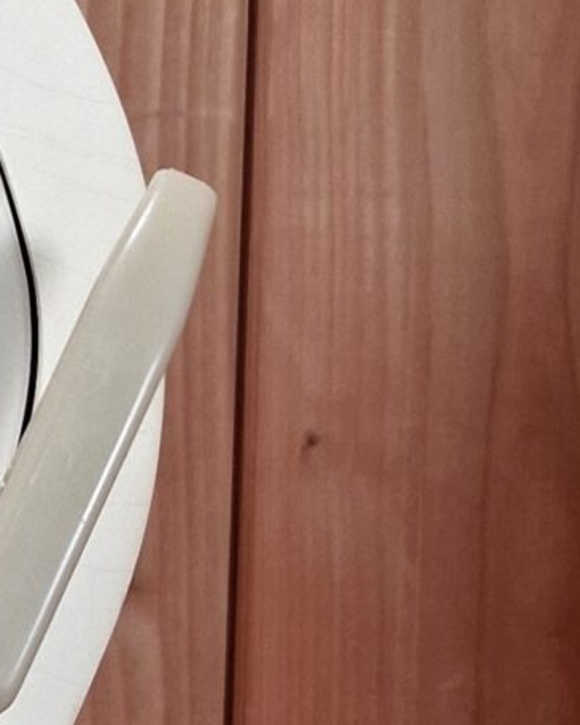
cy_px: 827
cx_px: -728
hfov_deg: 10.8
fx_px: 2703
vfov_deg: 14.8
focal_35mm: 126
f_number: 1.8
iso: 50
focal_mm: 6.4
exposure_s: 1/182
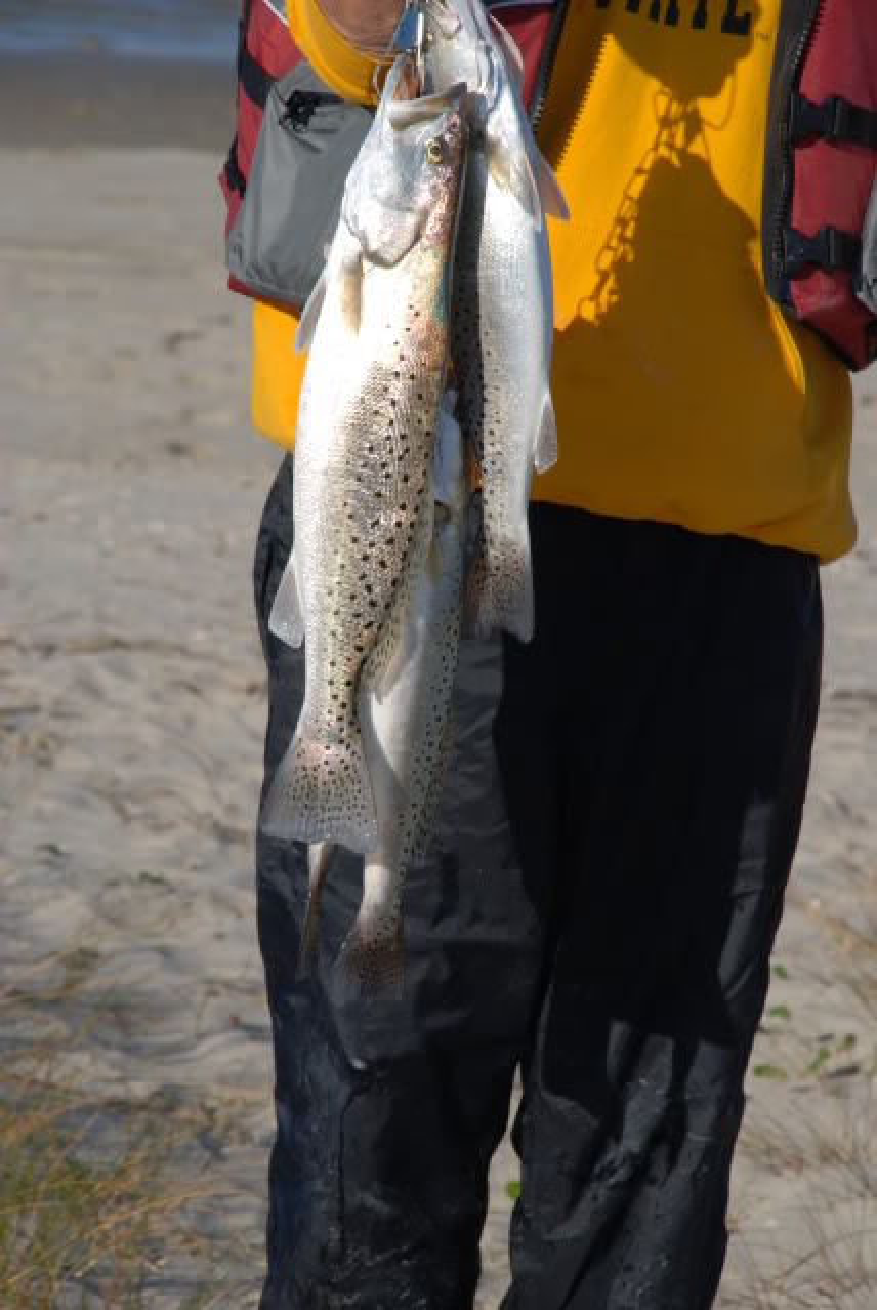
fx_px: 7375
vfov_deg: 10.1
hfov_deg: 6.8
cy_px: 655
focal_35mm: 202
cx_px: 438
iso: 100
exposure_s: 1/200
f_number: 11
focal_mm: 135
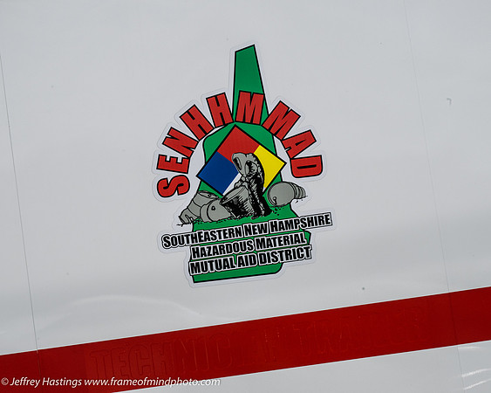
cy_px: 177
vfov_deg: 21.3
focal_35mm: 72
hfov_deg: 26.5
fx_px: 1044
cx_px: 255
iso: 400
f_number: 20
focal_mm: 57
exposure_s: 1/640
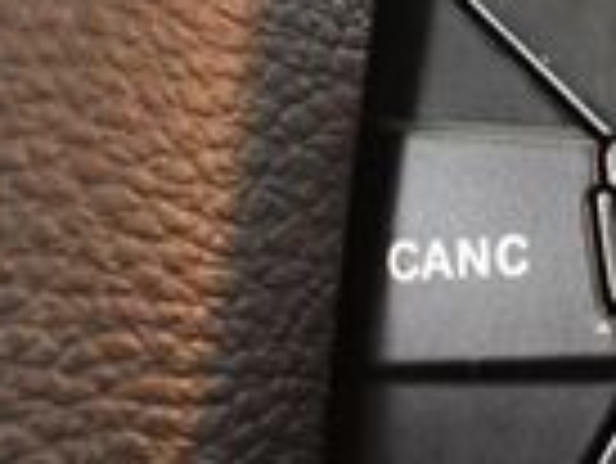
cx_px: 737
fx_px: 2885
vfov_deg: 9.1
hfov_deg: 11.9
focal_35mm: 162
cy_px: 419
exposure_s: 1/60
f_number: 3.5
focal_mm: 18
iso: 3600
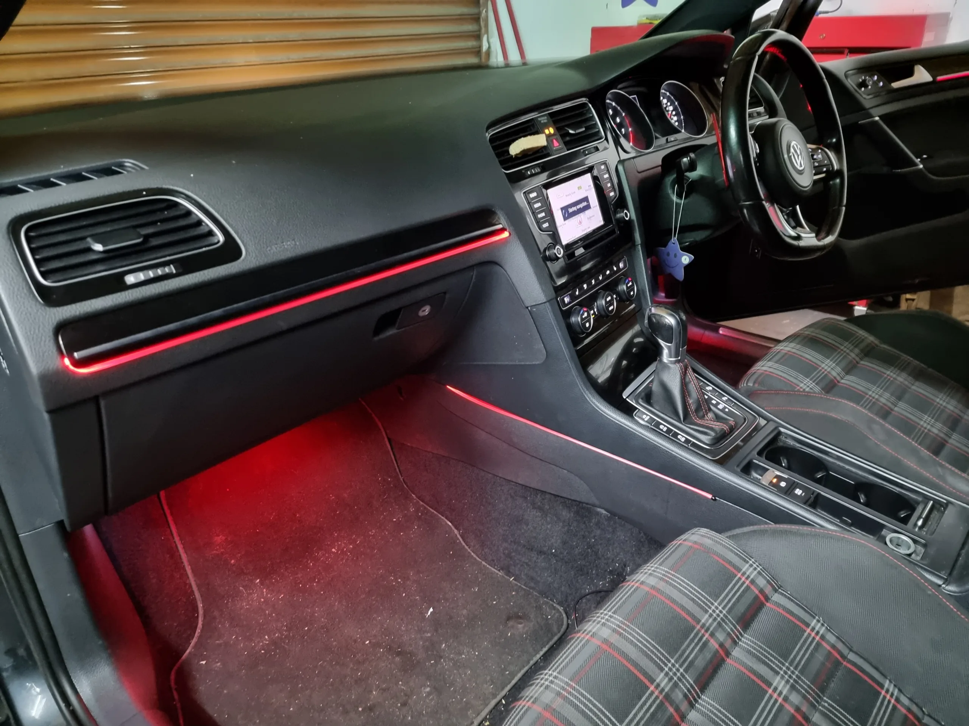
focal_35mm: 24
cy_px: 363
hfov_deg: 71.6
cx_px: 484
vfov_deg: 56.8
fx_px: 672
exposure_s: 1/20
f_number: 1.8
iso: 1250
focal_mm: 6.7
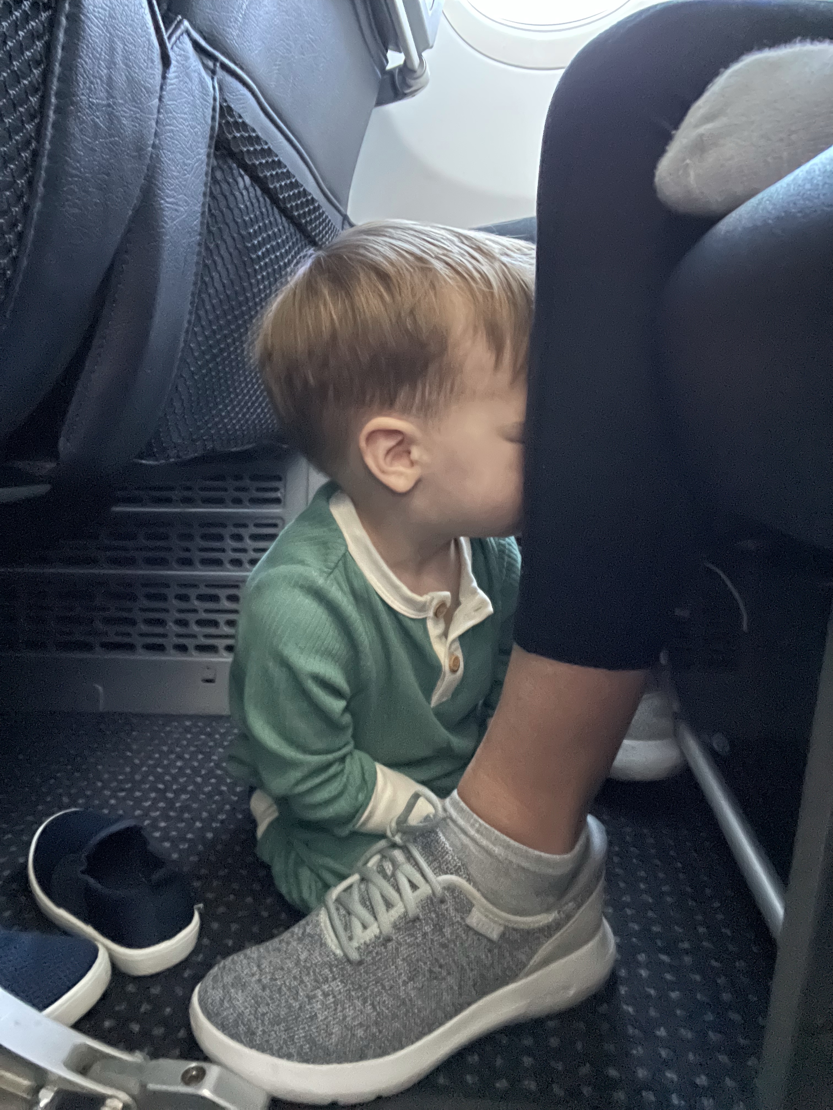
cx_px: 416
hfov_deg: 58.9
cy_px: 555
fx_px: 738
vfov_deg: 73.9
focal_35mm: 23
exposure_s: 1/15
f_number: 2.2
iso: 2000
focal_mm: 2.71
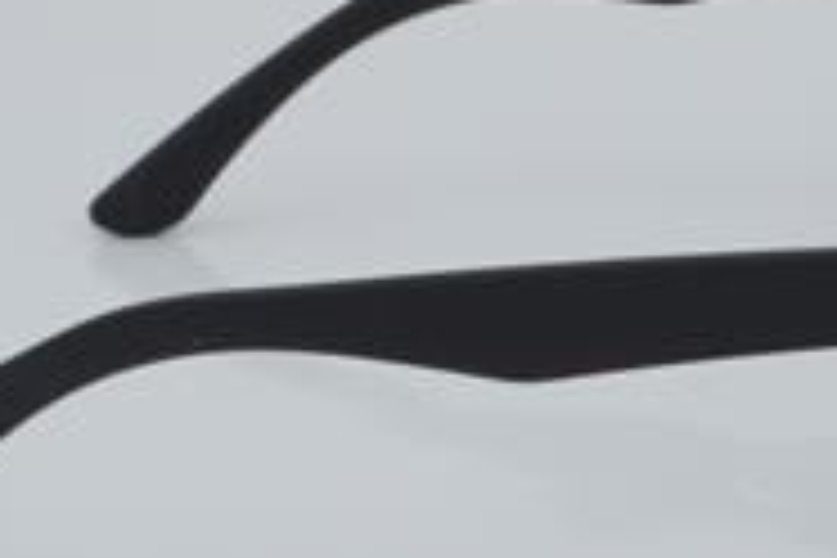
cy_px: 279
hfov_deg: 12.7
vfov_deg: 8.5
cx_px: 662
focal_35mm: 161
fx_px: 3743
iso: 100
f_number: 32
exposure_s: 1/4
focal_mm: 50
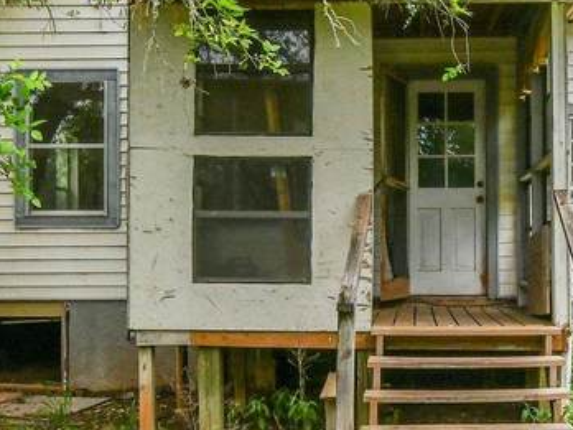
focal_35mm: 53
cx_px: 394
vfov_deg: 27.5
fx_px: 877
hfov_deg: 35.7
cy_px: 185
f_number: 8
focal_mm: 10
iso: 400
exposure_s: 1/320
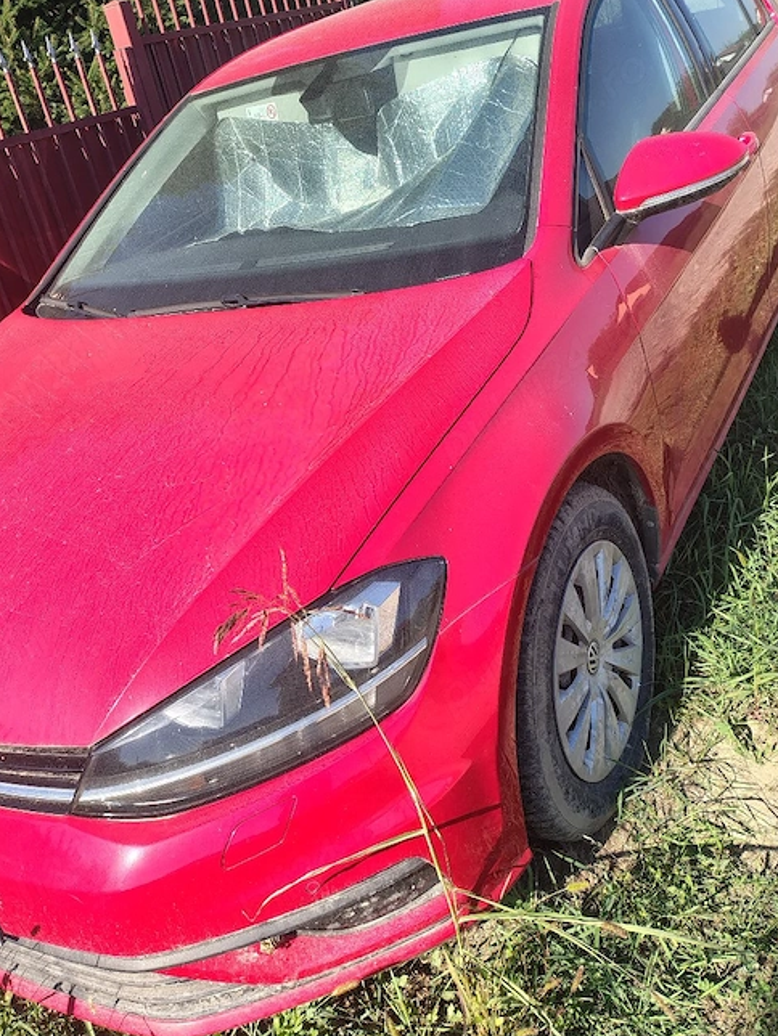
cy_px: 421
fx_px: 929
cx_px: 357
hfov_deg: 45.4
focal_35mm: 31
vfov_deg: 57.9
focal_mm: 4.71
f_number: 1.7
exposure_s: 1/833
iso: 147
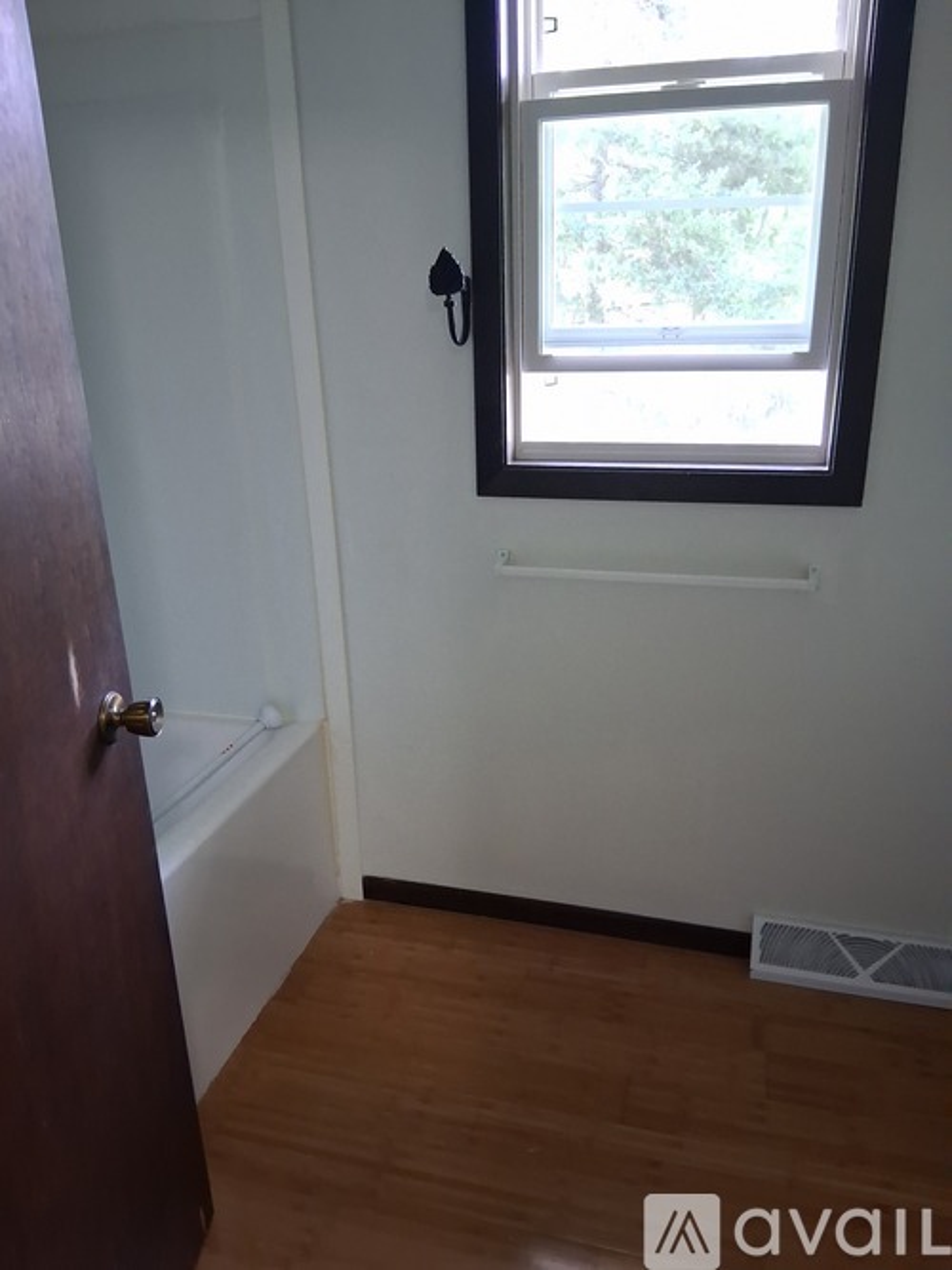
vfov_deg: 67.3
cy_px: 635
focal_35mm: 26
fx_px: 954
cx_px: 476
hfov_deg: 53.0
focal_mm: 3.98
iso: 500
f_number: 1.8
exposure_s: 1/30
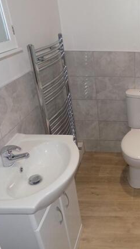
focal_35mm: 34
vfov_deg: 58.0
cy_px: 123
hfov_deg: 31.7
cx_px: 144
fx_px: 224
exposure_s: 1/30
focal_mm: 4
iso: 80
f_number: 3.1
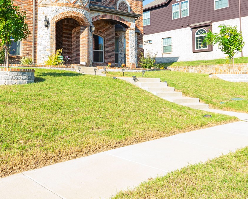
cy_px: 59
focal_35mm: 39
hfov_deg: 46.0
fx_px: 286
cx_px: 79
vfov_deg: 37.6
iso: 100
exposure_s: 1/200
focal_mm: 16
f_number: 7.1
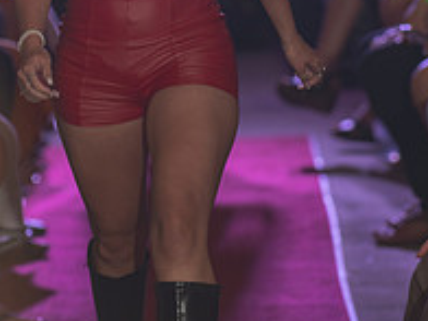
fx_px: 4921
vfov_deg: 3.7
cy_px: -66
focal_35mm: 398
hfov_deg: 5.0
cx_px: 133
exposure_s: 1/250
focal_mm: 150
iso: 800
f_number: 4.5
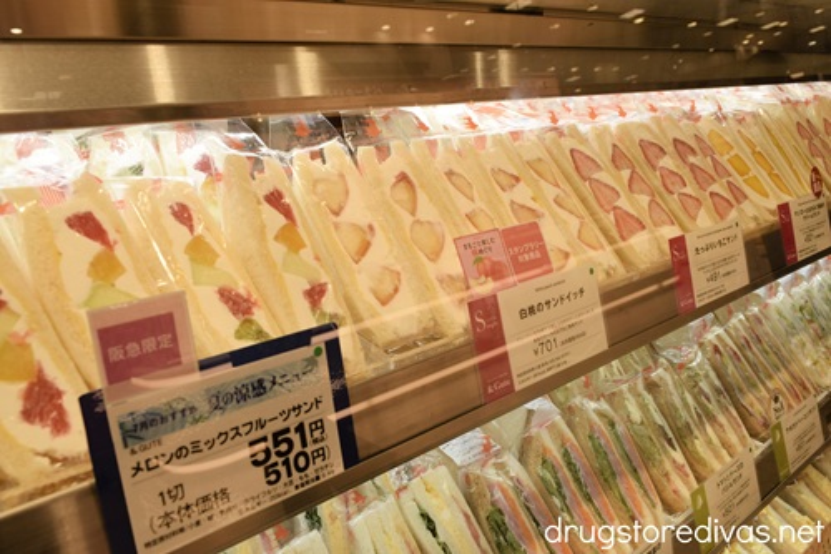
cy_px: 277
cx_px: 416
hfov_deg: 67.4
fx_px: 623
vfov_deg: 47.9
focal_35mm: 27
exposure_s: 1/250
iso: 360
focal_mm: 18
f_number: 8
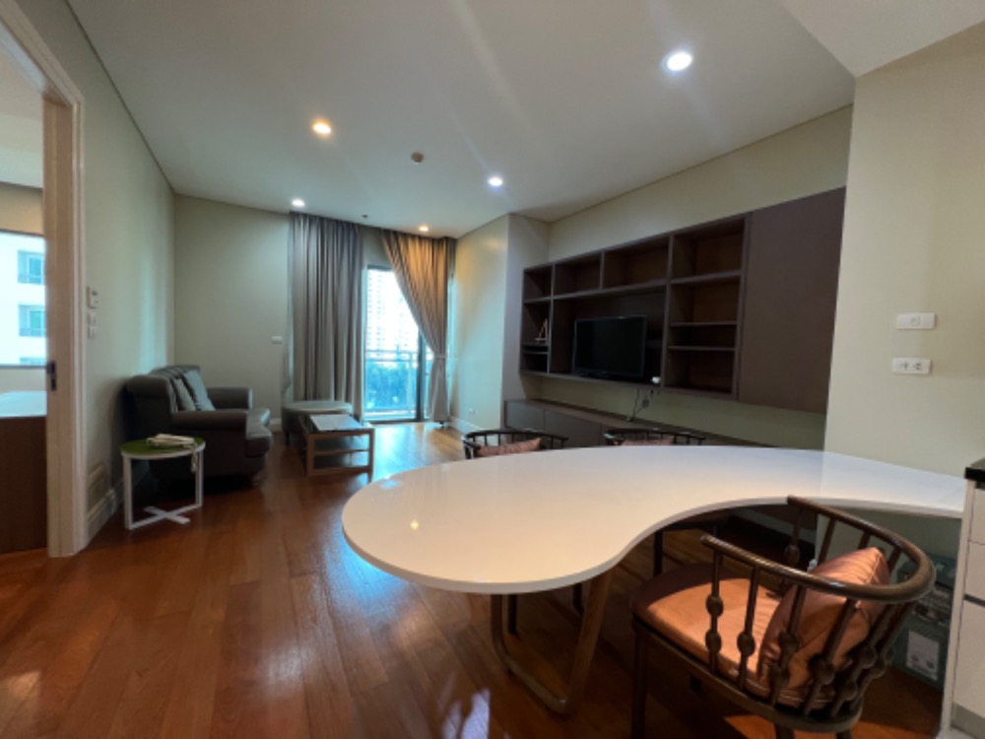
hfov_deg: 106.2
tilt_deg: -3.3
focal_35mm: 13
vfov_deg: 89.9
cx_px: 492
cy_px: 370
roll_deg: -1.7
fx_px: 370
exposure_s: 1/50
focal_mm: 1.57
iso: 125
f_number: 1.8
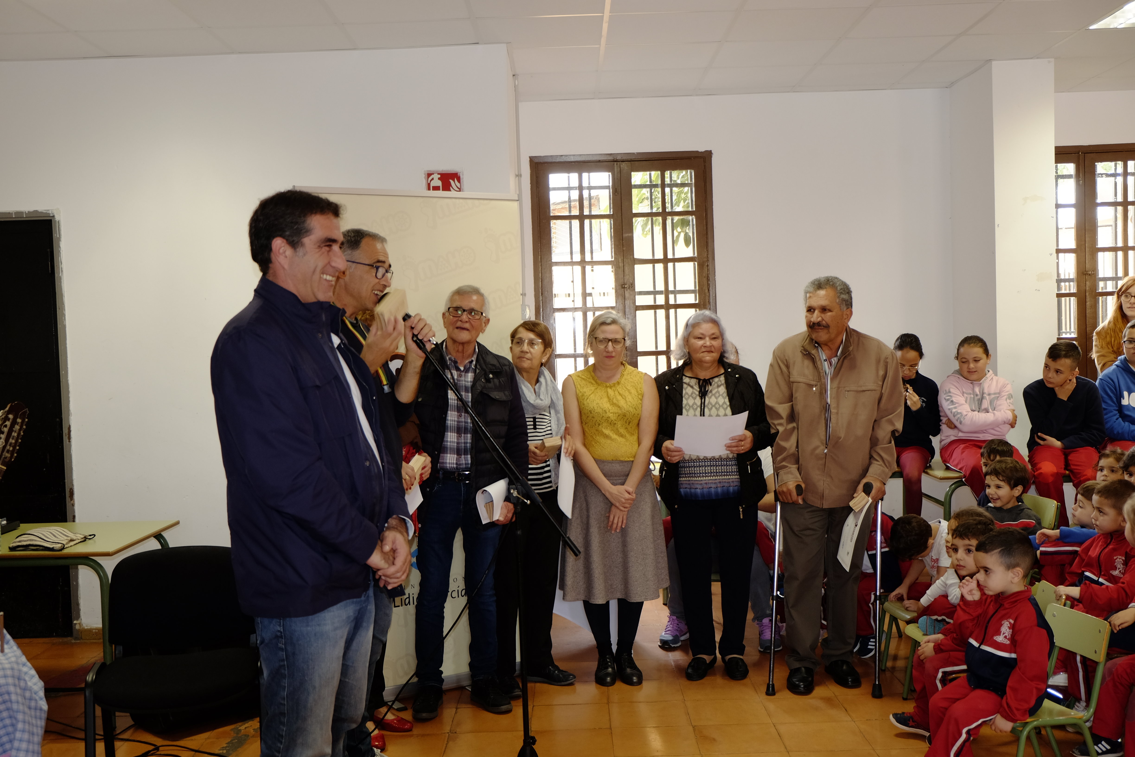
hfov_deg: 53.1
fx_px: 1135
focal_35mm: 36
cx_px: 568
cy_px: 378
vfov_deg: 36.9
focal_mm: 24.3
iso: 400
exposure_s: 1/45
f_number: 3.2
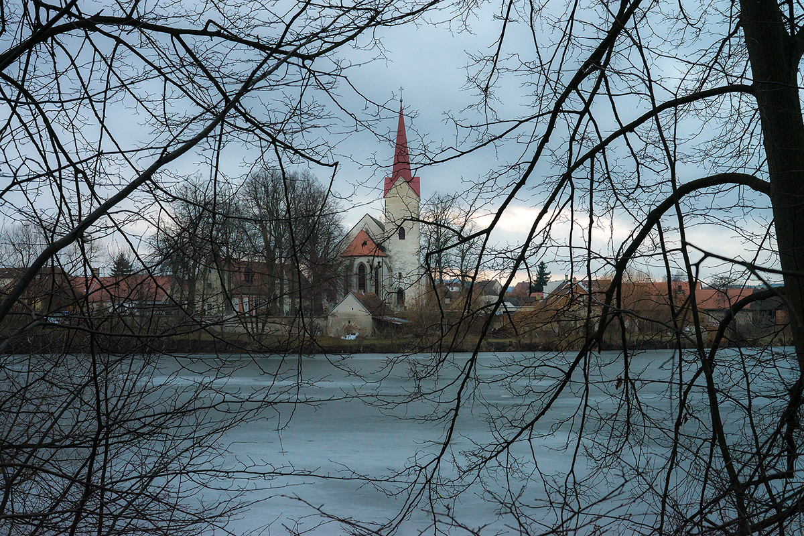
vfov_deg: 27.0
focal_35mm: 50
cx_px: 402
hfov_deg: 39.6
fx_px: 1117
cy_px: 268
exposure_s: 1/25
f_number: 13
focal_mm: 50
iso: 320
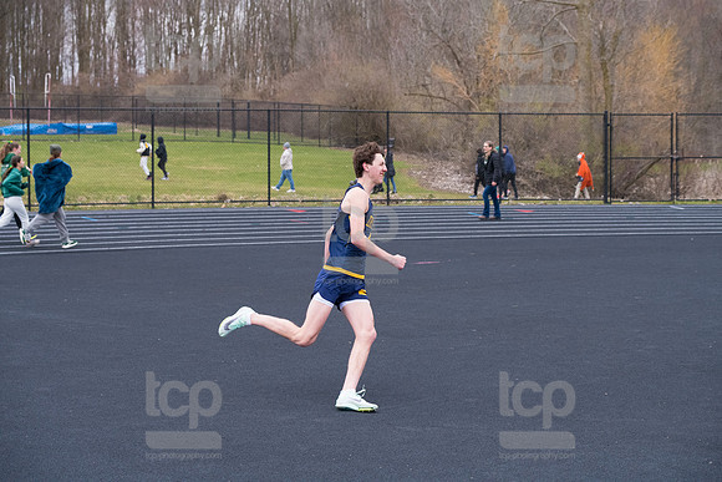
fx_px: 1404
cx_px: 361
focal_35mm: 70
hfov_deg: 28.8
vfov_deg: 19.5
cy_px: 241
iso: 2000
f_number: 5
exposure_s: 1/1600
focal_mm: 70
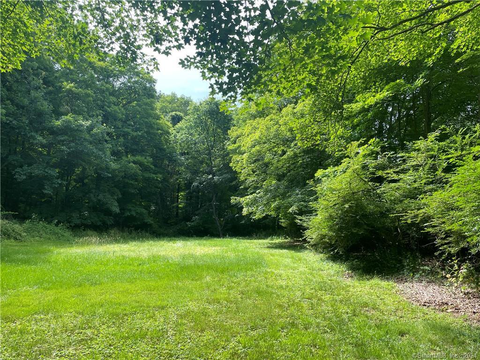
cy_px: 180
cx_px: 240
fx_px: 361
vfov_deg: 53.1
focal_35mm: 26
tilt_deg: +8.6
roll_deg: +0.6
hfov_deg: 67.3
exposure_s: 1/587
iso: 32
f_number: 1.6
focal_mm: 4.2
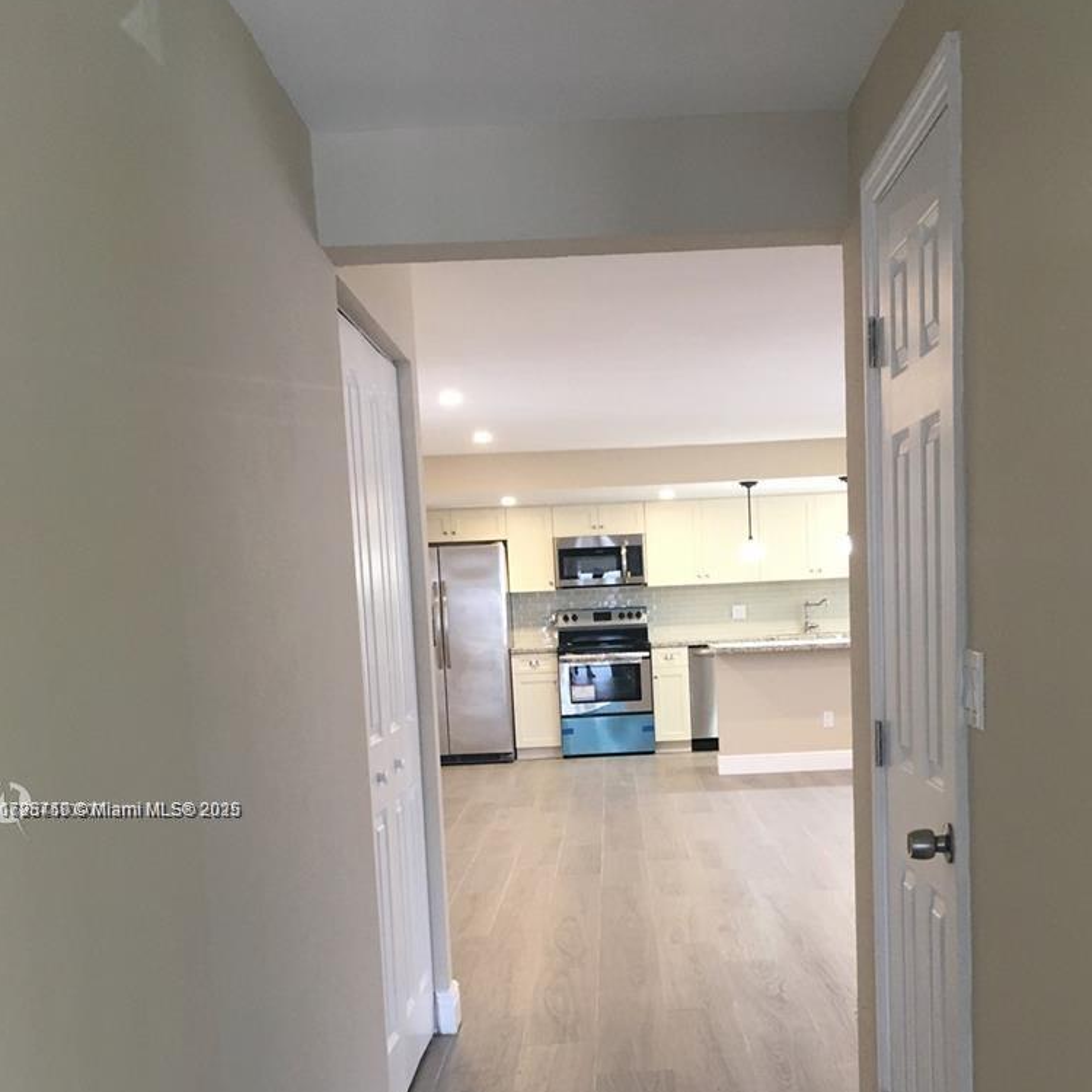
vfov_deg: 39.9
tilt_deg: -8.5
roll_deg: +3.5
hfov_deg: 40.8
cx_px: 629
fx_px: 1463
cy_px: 811
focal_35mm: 41
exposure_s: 1/30
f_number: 2.2
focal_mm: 4.15
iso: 100
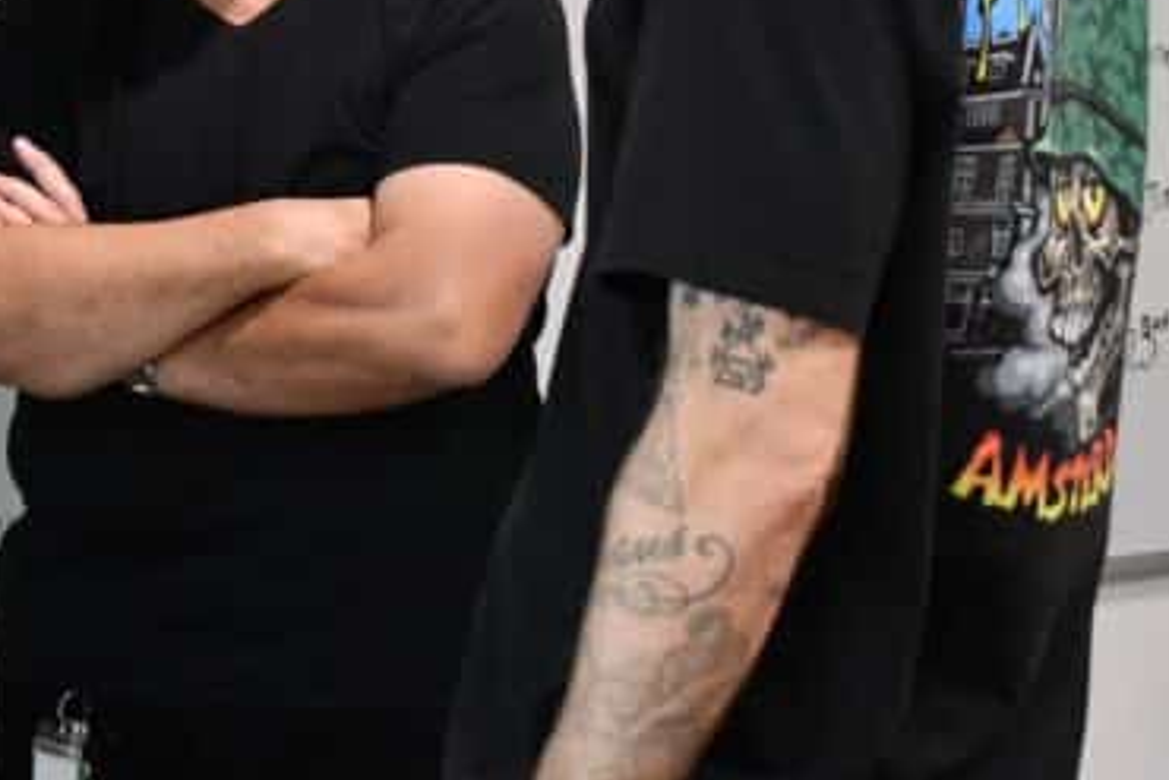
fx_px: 5392
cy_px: -235
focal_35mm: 166
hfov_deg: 12.0
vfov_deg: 8.2
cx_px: -322
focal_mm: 40
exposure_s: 1/125
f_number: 5
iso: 2000
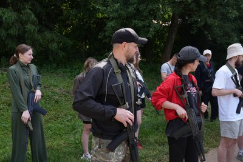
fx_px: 297
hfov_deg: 44.5
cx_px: 122
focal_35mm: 44
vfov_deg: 30.5
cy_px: 81
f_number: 9
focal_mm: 44
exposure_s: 1/100
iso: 200
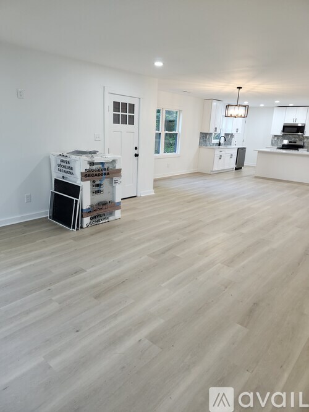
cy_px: 206
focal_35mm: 23
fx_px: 274
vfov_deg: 73.9
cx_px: 154
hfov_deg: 58.9
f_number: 1.8
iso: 250
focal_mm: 5.54
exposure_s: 1/120
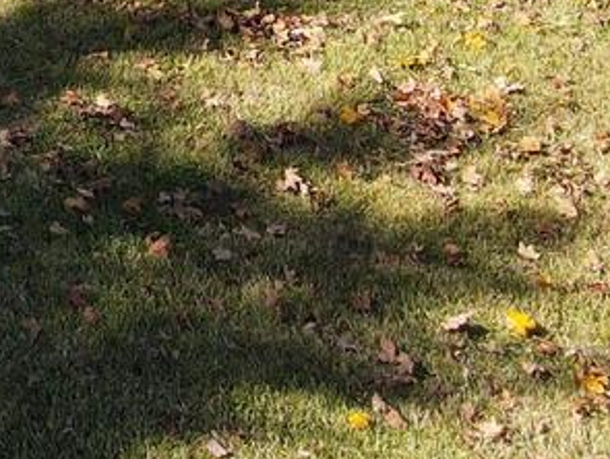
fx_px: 2064
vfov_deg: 10.8
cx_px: -519
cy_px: -637
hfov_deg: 14.6
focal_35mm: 117
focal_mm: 4.5
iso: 100
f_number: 2.8
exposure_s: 1/320
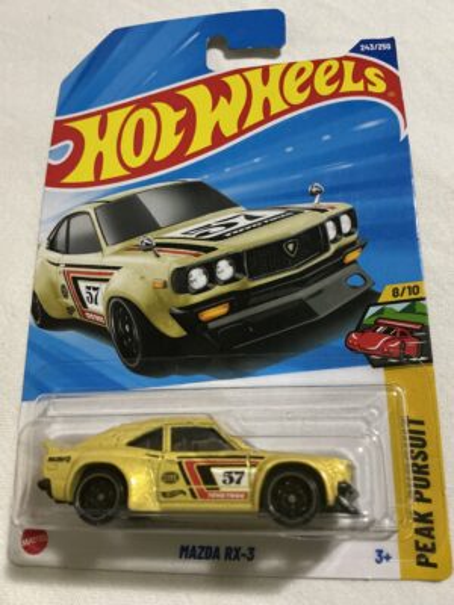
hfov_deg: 48.2
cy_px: 302
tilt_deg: -65.6
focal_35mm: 29
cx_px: 227
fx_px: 507
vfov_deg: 61.7
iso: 400
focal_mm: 3
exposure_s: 1/30
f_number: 1.8
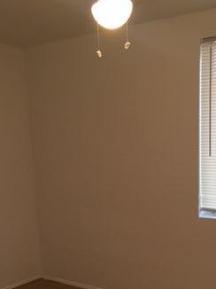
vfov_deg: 32.7
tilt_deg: -11.2
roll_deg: +2.0
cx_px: 106
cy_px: 237
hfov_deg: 25.6
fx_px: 475
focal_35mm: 57
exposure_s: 1/15
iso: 50
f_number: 2.2
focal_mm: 4.15
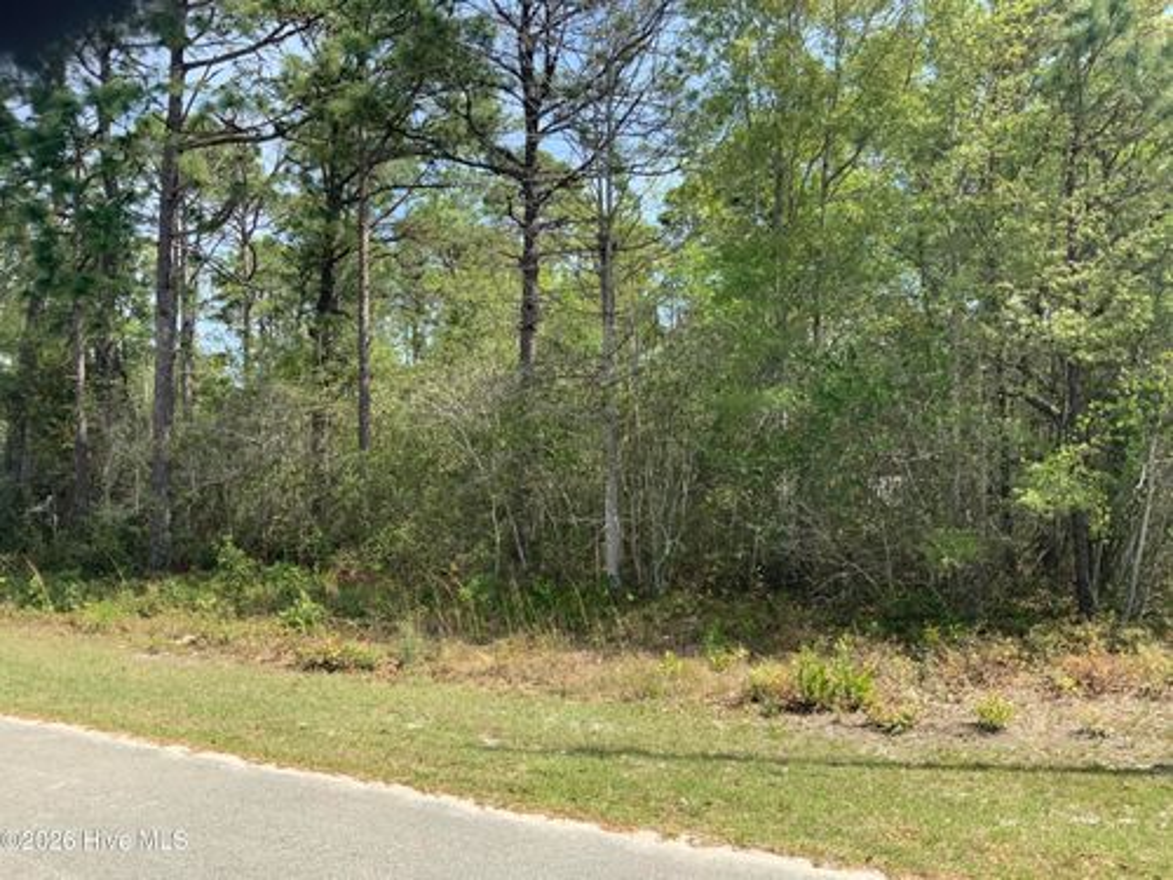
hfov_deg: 61.7
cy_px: 440
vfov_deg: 48.2
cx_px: 586
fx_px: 983
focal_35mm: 29
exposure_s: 1/804
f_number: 1.8
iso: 16
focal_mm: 3
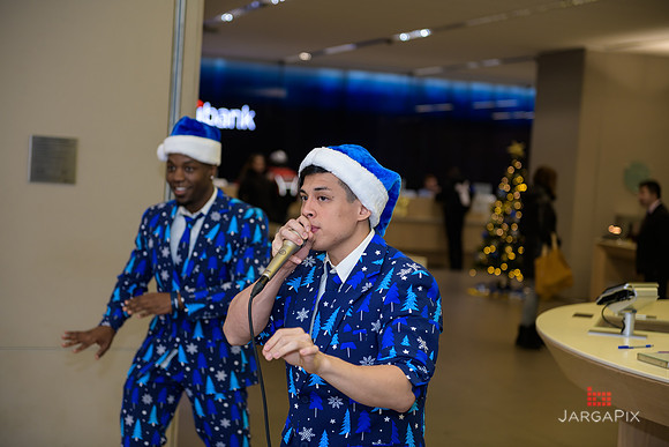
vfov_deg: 21.9
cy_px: 224
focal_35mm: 62
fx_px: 1152
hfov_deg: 32.4
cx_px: 334
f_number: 3.2
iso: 400
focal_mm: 62
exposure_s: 1/125
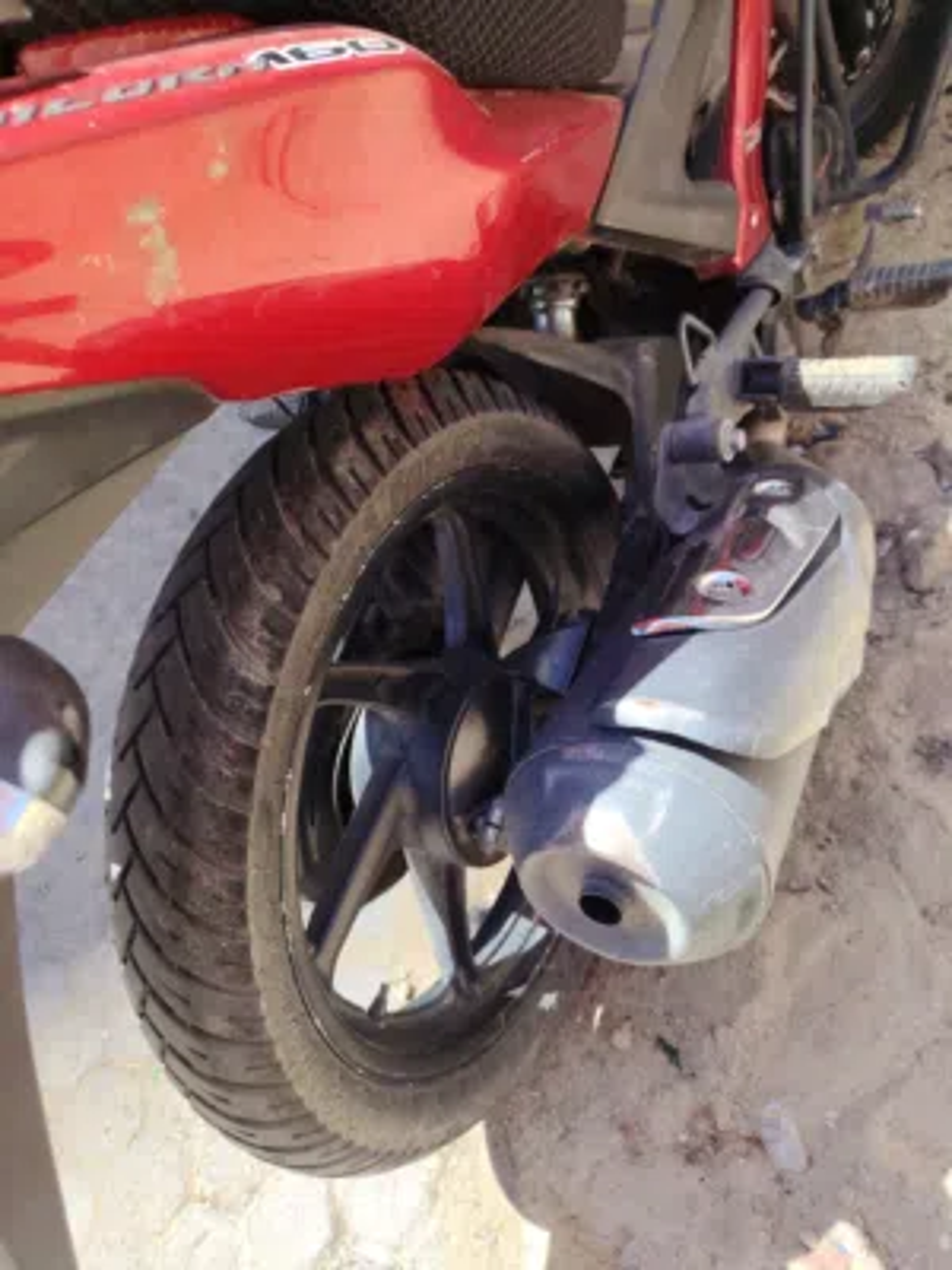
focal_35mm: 24
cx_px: 476
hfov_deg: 56.8
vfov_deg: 71.6
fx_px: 880
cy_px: 635
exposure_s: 1/377
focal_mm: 5.25
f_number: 1.75
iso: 100
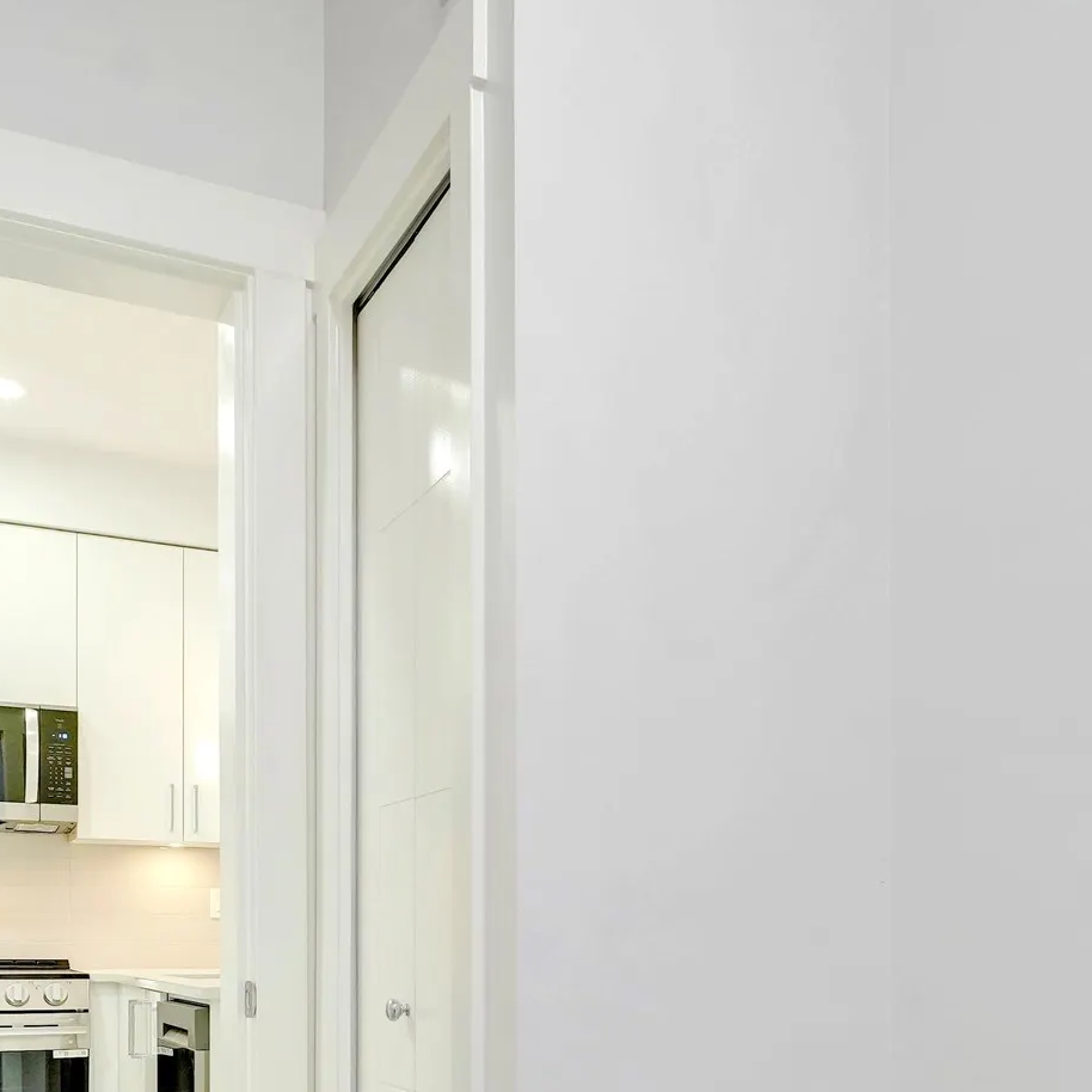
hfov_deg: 40.7
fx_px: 1428
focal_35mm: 40
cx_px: 810
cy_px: 927
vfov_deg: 39.6
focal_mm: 14
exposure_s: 1/15
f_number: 8
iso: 400
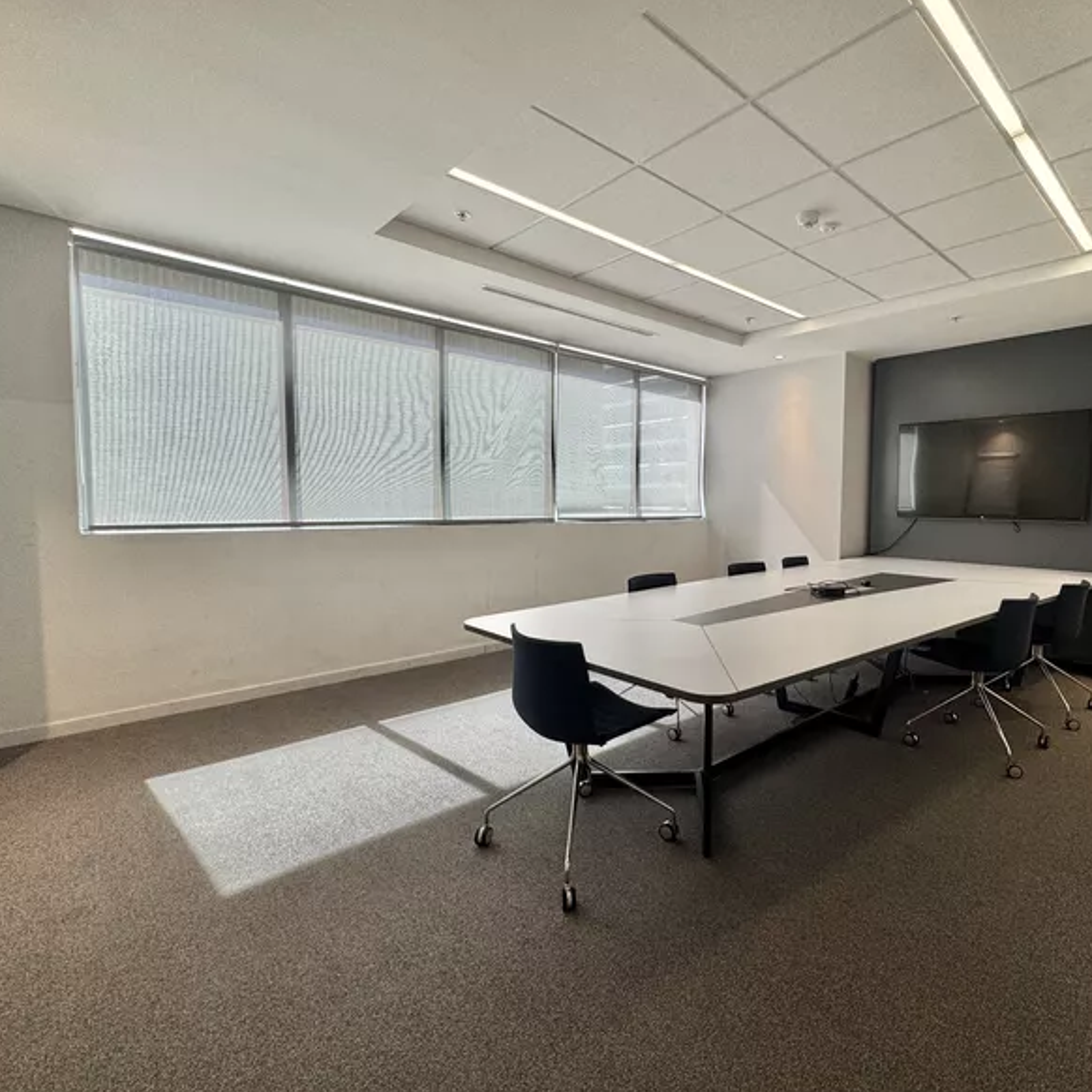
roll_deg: -0.6
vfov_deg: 84.0
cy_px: 540
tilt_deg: -3.9
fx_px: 607
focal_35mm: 17
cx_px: 668
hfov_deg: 82.7
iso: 100
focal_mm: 2.22
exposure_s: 1/100
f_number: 2.2
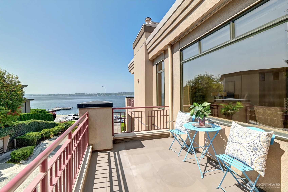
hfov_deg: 100.4
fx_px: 120
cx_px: 144
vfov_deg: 77.3
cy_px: 96
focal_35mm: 15
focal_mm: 10
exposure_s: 1/80
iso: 640
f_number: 11
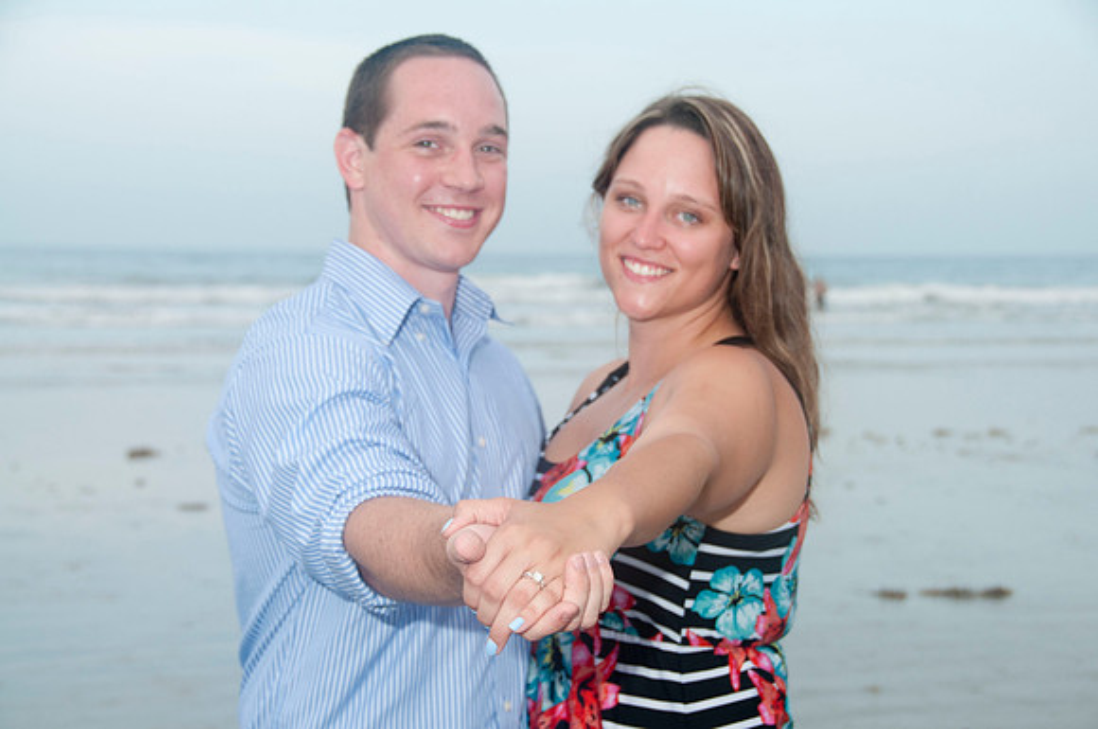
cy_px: 364
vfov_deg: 19.7
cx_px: 549
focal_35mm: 69
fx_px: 2102
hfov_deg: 29.3
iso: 200
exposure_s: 1/250
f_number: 6.3
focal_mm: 46
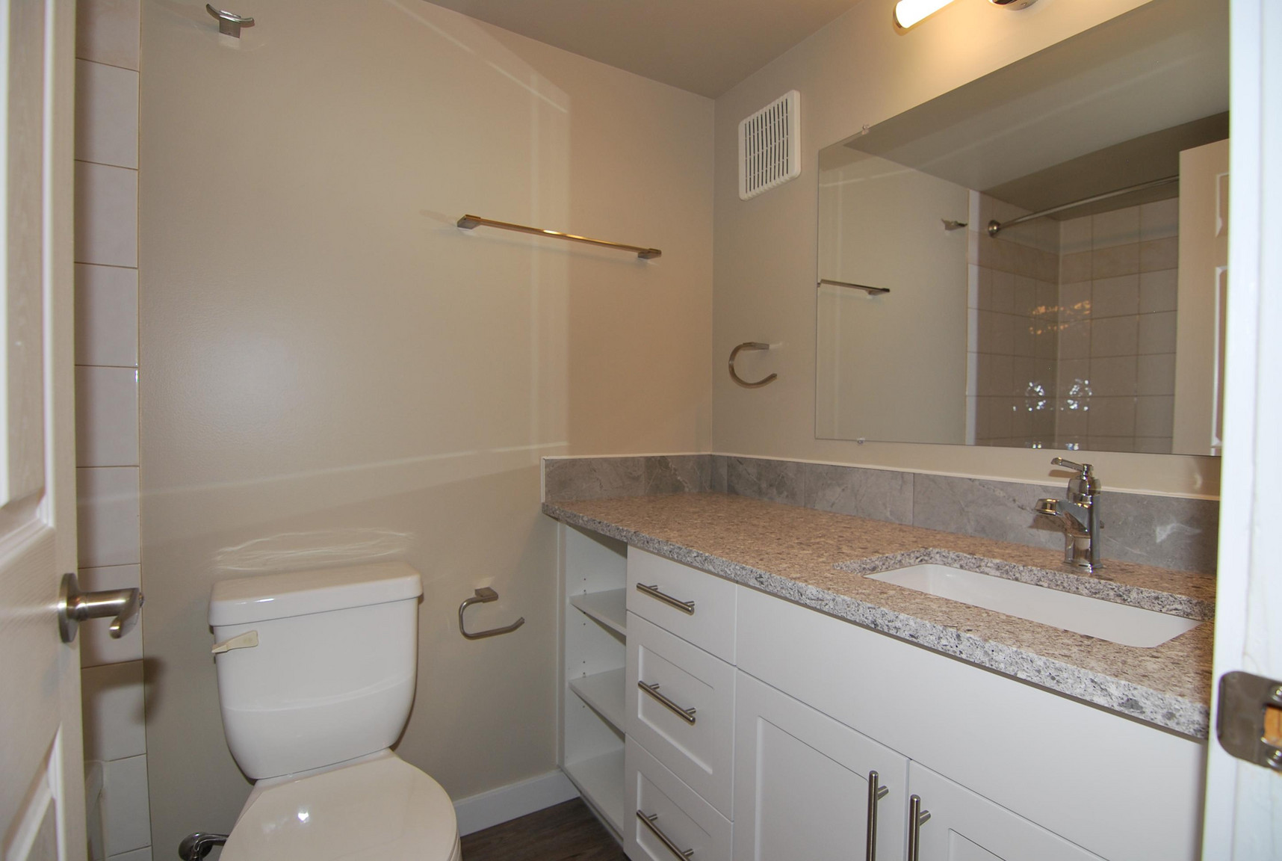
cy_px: 430
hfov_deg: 94.9
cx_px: 641
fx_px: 589
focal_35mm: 16
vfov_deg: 72.3
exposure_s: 1/60
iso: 200
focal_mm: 11
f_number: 4
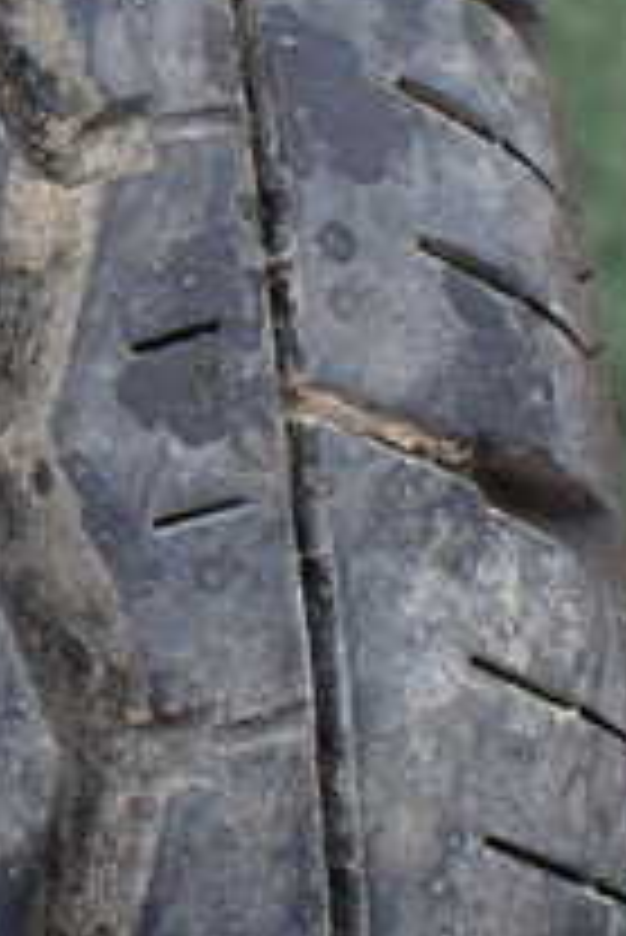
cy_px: 117
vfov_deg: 22.1
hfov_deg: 13.7
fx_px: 2343
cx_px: -477
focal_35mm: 90
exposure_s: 1/160
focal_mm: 5.4
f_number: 3.2
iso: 100
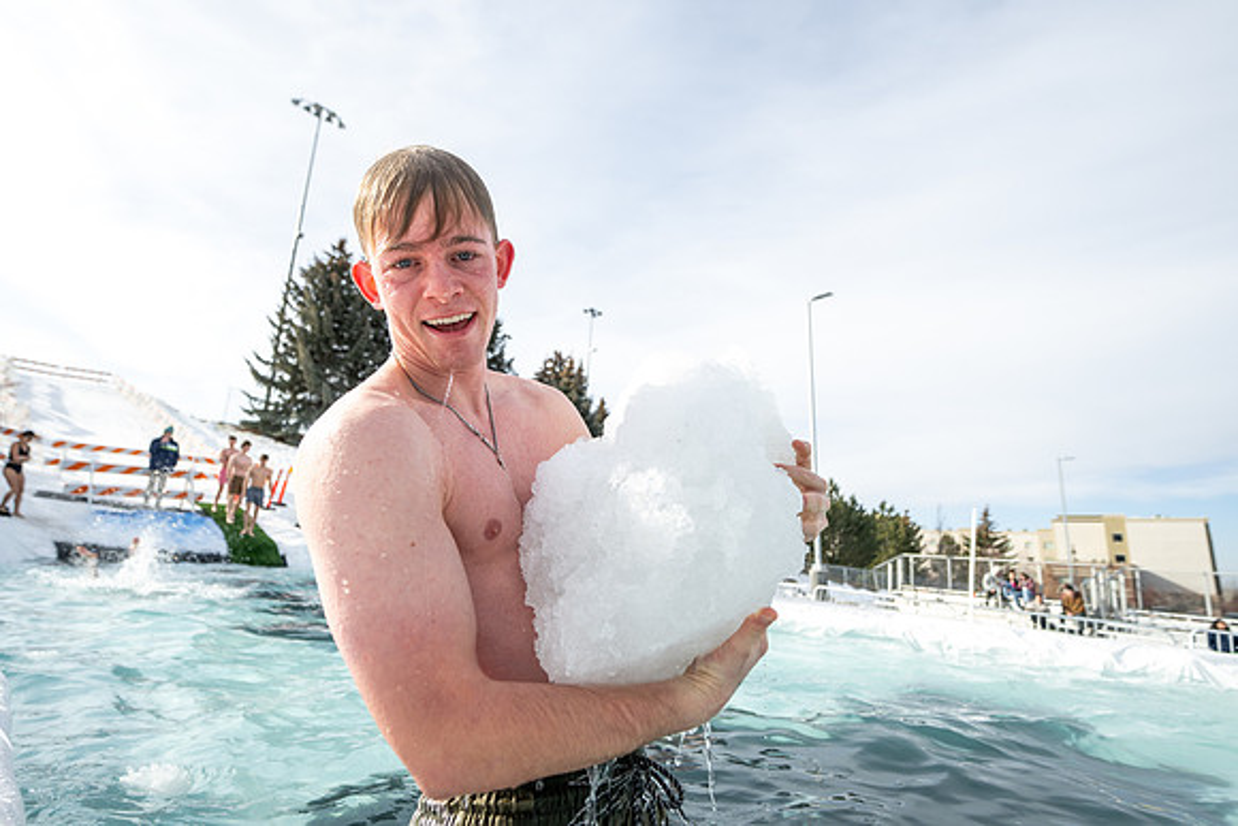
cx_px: 619
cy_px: 413
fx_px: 619
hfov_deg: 90.0
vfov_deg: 67.4
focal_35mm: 18
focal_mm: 18
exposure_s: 1/1600
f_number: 4
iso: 250
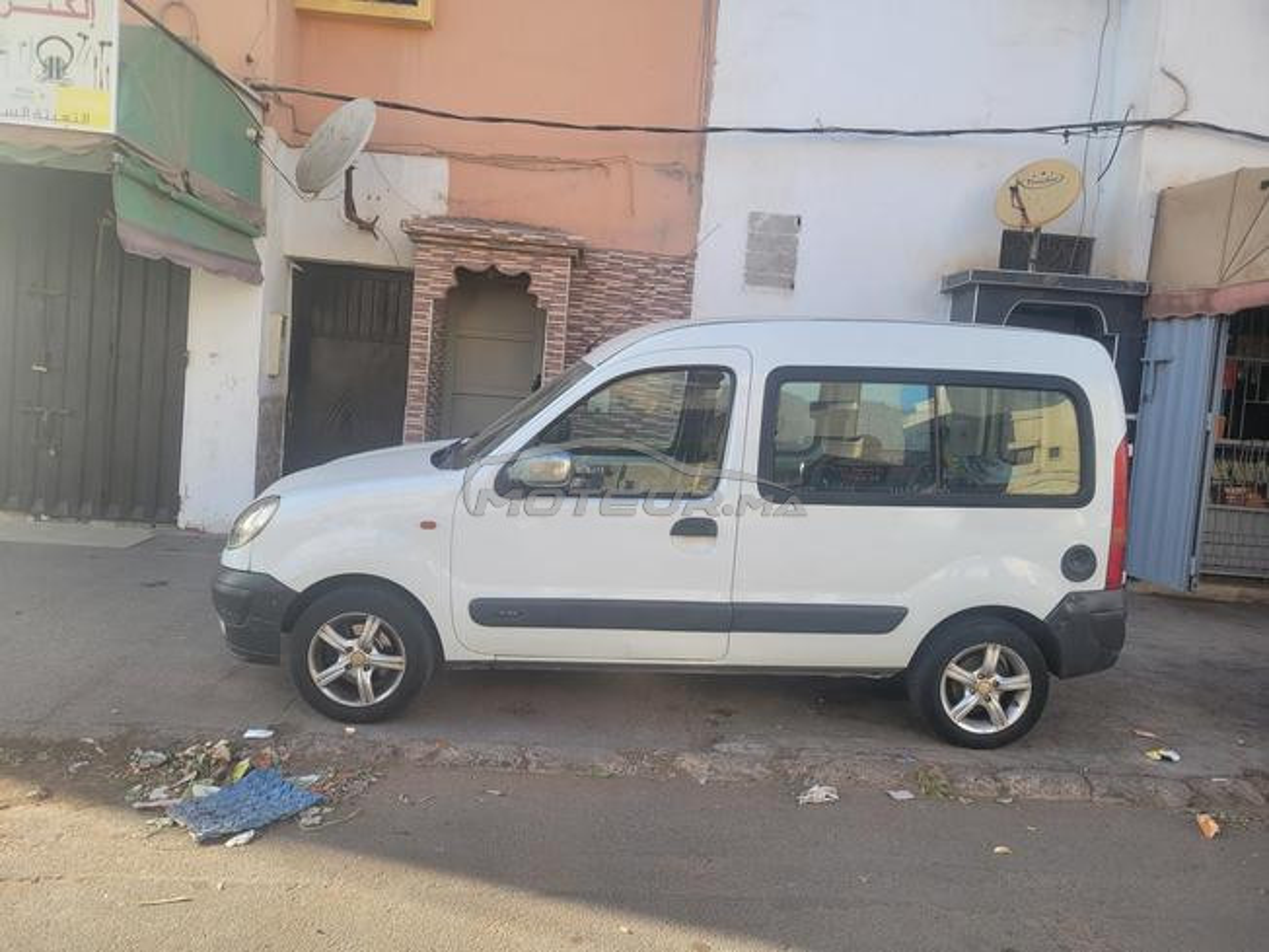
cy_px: 476
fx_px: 953
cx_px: 634
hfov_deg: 67.3
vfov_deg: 53.1
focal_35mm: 26
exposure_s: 1/547
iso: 40
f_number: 1.8
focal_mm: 5.4
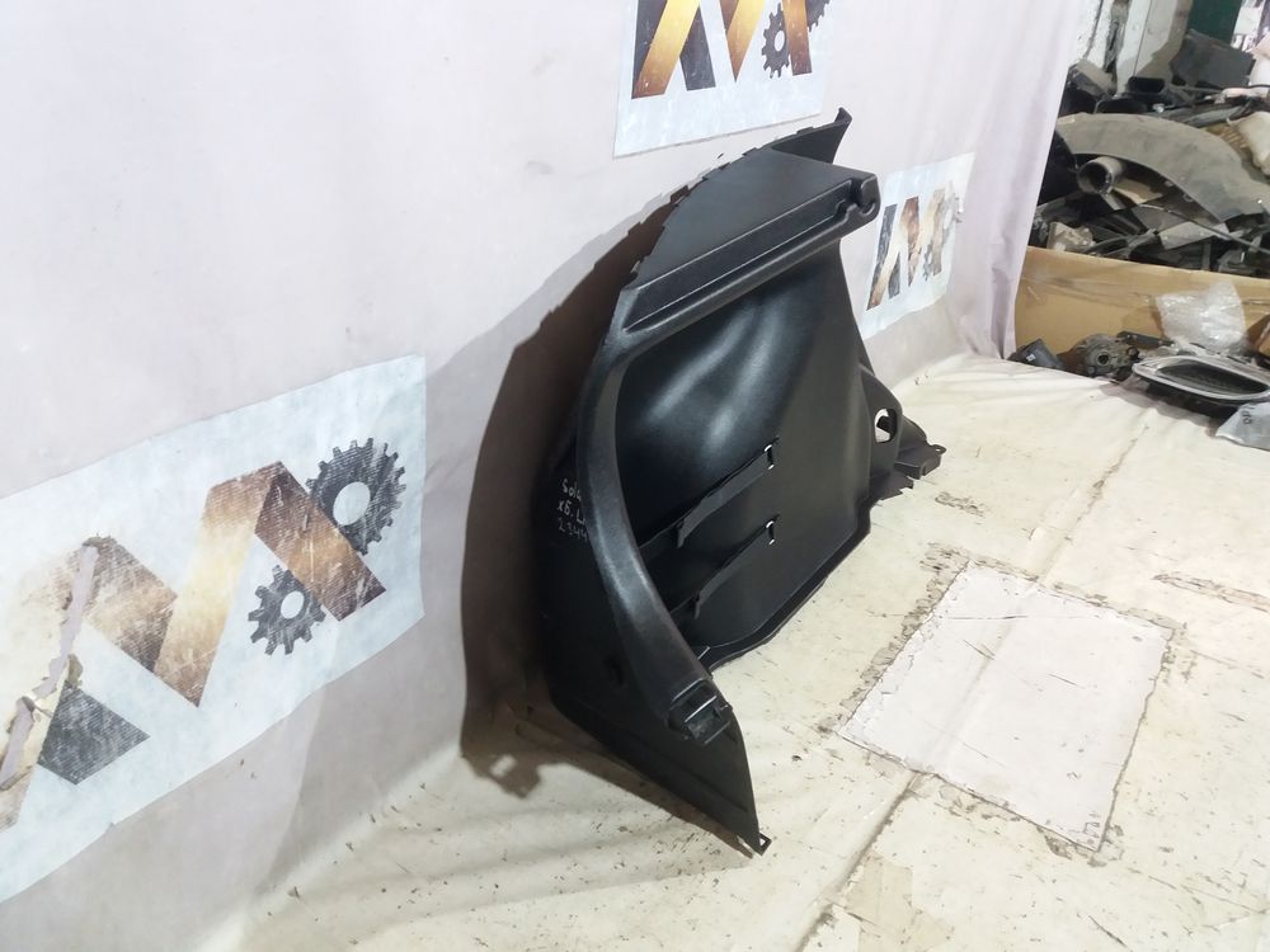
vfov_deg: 49.7
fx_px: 1027
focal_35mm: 28
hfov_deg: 63.4
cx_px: 635
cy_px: 476
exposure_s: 1/17
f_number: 1.9
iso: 200
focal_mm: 3.7
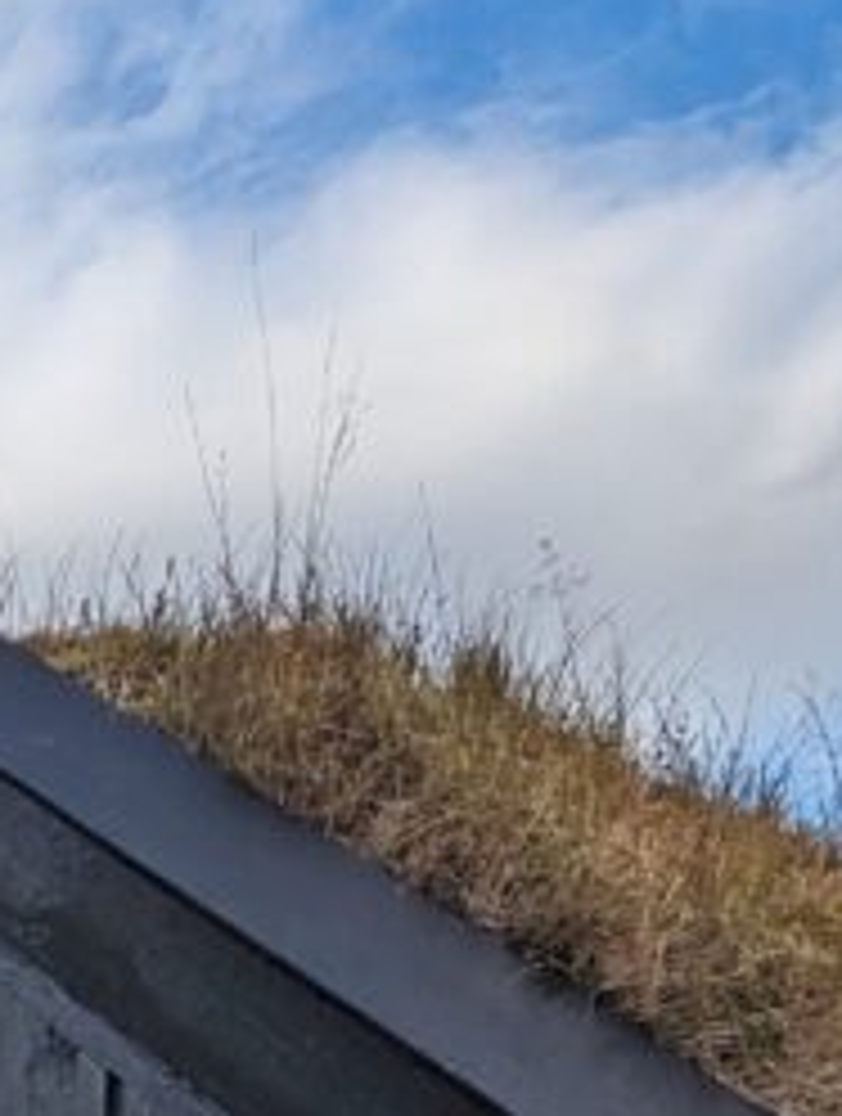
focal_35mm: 66
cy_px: 1850
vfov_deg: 22.0
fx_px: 2133
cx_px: -696
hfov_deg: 17.7
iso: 53
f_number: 2.2
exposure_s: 1/427
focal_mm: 2.35
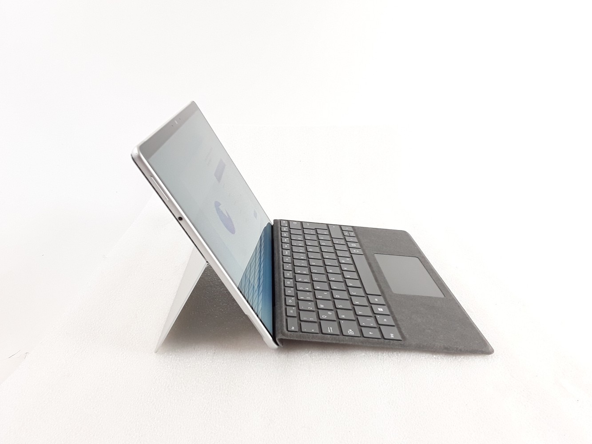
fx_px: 462
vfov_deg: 51.4
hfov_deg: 65.3
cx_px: 296
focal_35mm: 27
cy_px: 222
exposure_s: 1/33
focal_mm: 2.91
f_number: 1.9
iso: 50
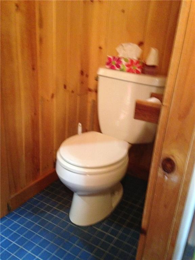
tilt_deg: -19.9
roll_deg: -3.4
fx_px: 248
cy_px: 130
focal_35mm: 33
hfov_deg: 42.9
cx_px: 98
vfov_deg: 55.4
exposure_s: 1/15
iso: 500
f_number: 2.4
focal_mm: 4.12
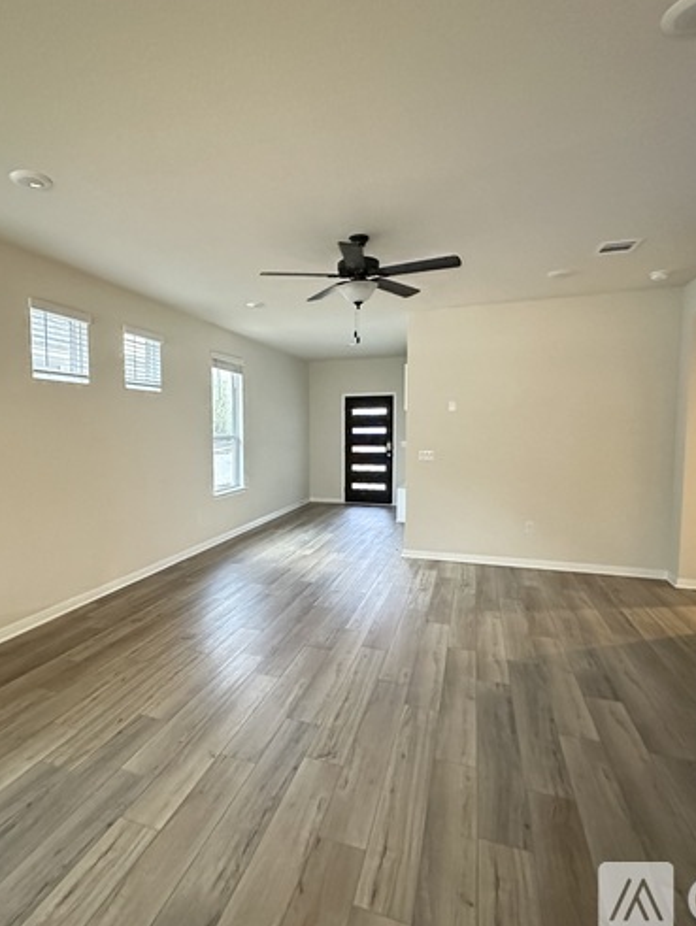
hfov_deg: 68.0
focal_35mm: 19
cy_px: 466
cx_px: 274
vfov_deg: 84.6
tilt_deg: -3.6
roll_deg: +0.3
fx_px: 509
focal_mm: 2.22
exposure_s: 1/40
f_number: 2.2
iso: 1600
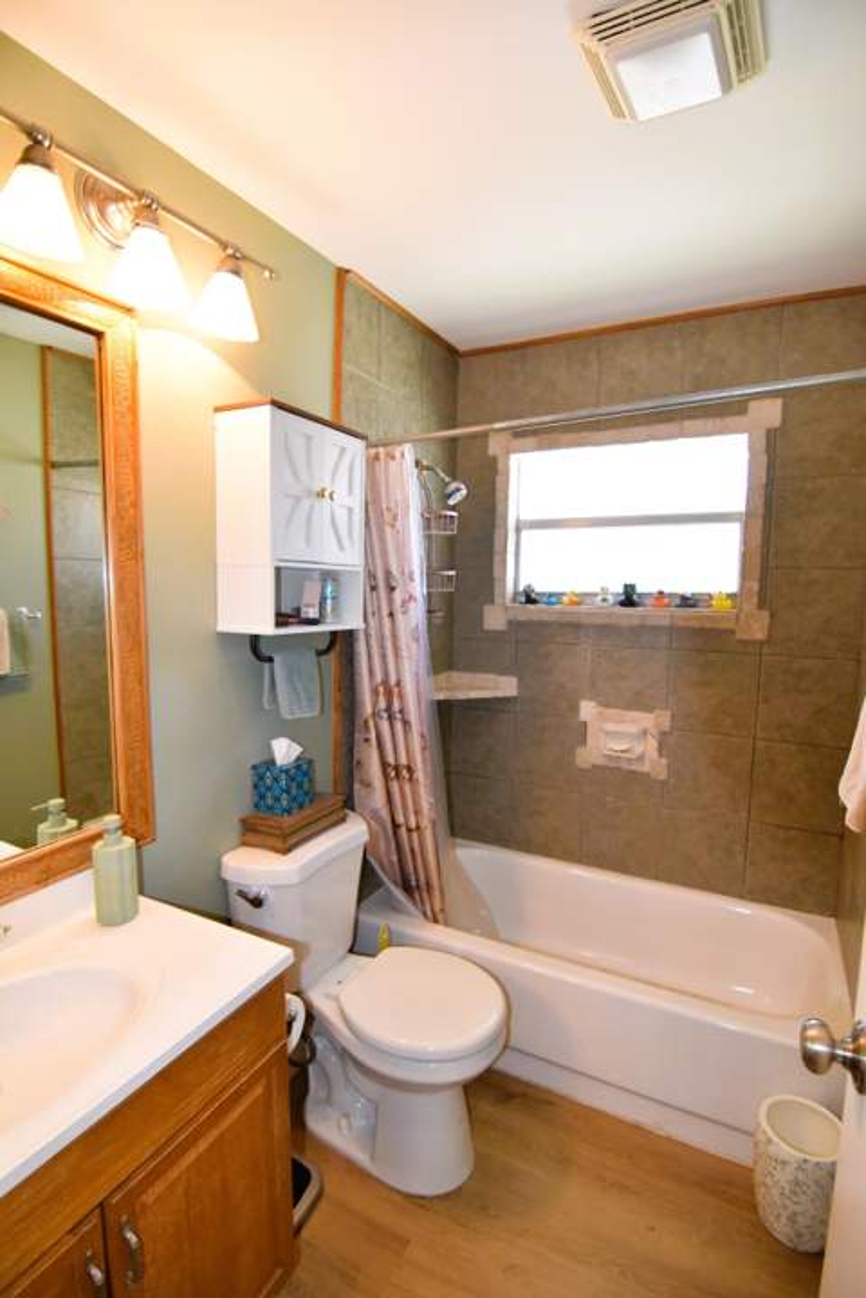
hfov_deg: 72.1
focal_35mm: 16
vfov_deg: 95.0
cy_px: 649
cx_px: 433
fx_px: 595
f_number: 3.5
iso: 720
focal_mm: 11
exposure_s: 1/200
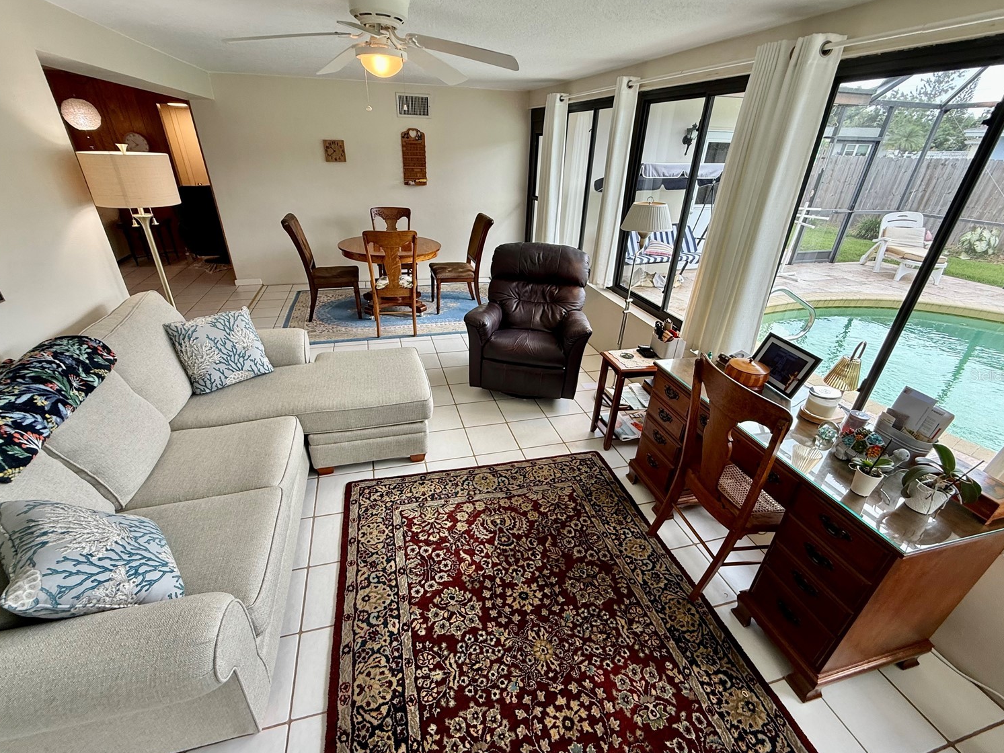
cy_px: 375
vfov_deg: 81.8
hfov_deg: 98.2
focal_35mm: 15
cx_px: 496
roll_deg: -1.7
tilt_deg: -26.4
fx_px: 435
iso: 80
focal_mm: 2.22
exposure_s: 1/99
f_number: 2.2
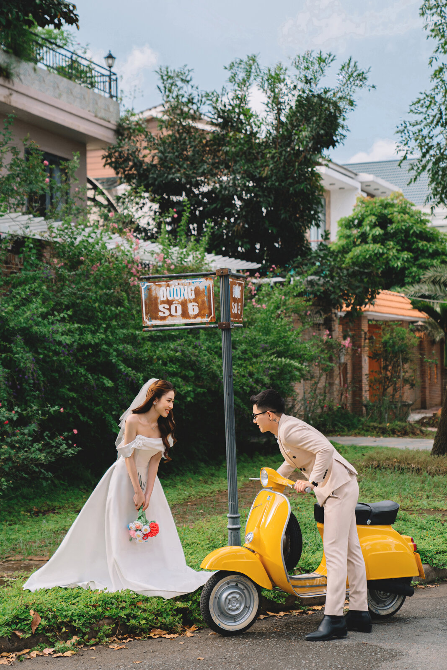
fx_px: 1303
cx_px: 224
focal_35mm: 70
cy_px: 335
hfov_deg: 19.5
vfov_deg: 28.8
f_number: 3.2
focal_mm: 70
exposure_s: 1/500
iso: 200
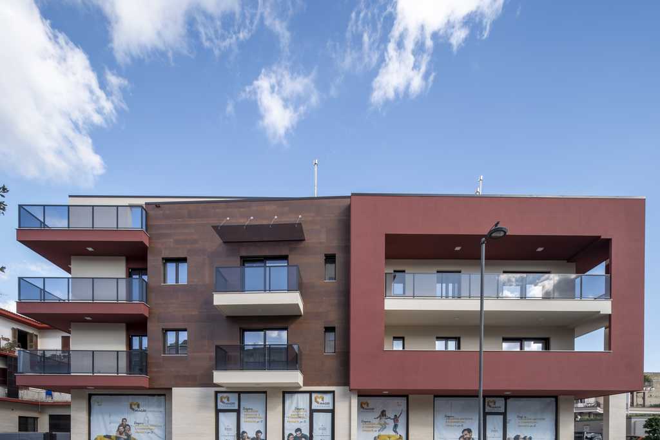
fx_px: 312
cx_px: 330
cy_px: 220
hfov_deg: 93.3
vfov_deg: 70.5
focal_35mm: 17
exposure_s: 1/25
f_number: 16
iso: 100
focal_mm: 17
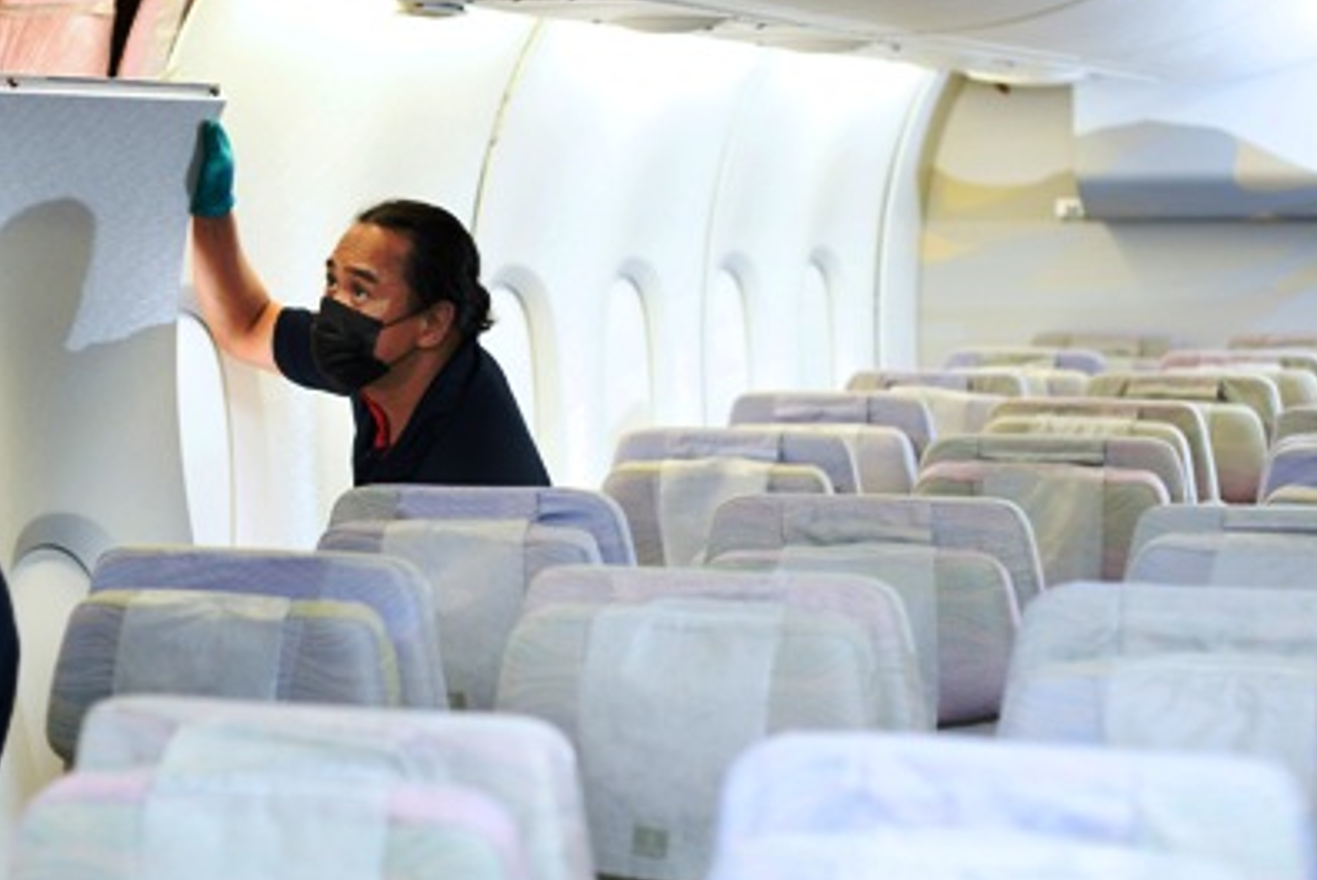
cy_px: 342
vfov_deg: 16.9
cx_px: 477
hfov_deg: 25.0
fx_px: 2965
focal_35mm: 81
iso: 400
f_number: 2.5
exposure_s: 1/100
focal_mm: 50
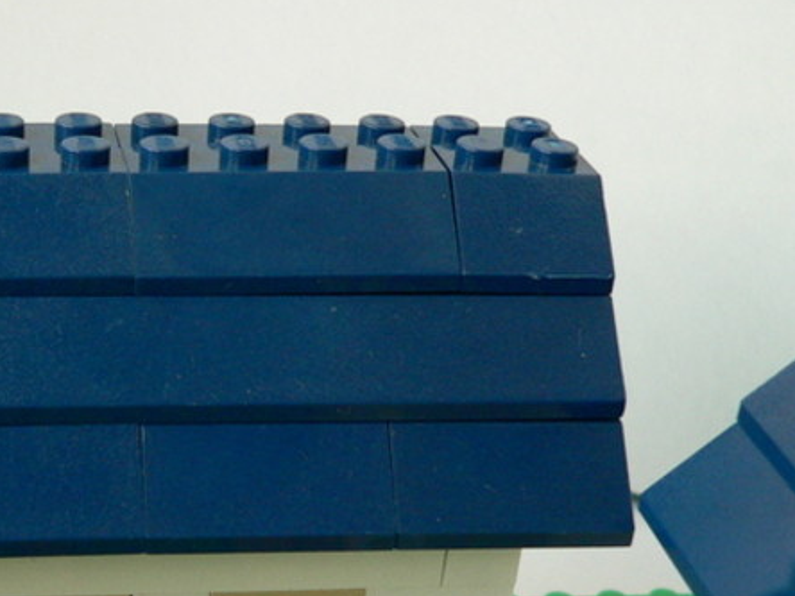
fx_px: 1677
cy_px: 550
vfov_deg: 19.7
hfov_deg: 25.8
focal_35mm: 73
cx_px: 82
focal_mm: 6
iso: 200
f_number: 2.8
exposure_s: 1/30
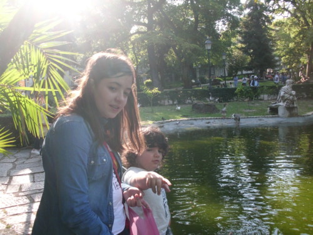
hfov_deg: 51.4
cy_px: 118
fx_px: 326
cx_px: 156
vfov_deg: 39.7
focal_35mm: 36
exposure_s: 1/320
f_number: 2.9
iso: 100
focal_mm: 6.3
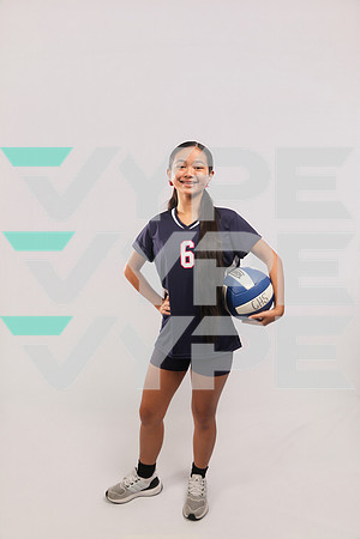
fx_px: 360
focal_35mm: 24
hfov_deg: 53.1
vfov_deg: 73.7
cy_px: 270
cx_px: 180
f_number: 7.1
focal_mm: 24
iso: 200
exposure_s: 1/100
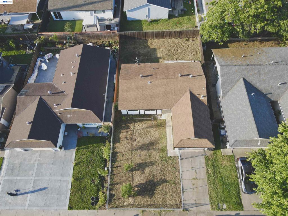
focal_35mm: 24
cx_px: 144
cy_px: 108
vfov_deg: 56.8
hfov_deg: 71.6
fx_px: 200
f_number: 2.8
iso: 100
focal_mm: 4.5
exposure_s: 1/90
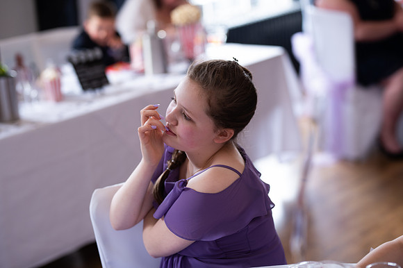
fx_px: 951
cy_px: 134
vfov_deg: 16.1
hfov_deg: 23.9
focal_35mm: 85
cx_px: 202
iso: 500
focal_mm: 85
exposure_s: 1/100
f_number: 2.2
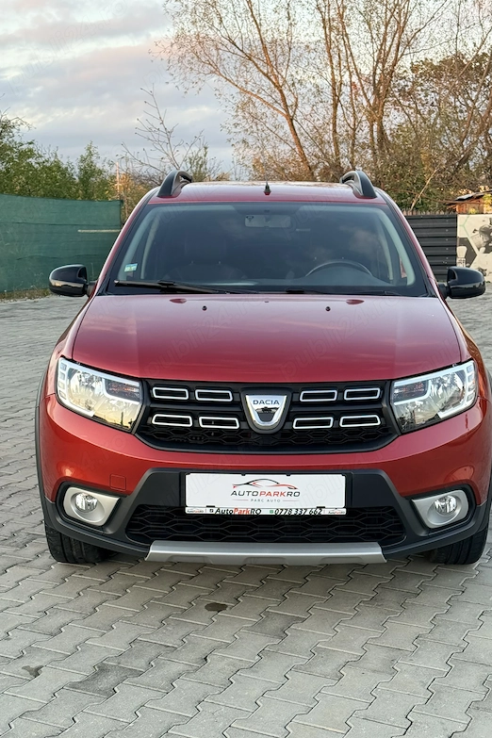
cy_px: 362
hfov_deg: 26.5
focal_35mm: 51
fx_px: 1045
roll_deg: +1.3
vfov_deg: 38.9
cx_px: 260
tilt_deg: -7.3
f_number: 1.78
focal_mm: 6.76
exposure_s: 1/208
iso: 80
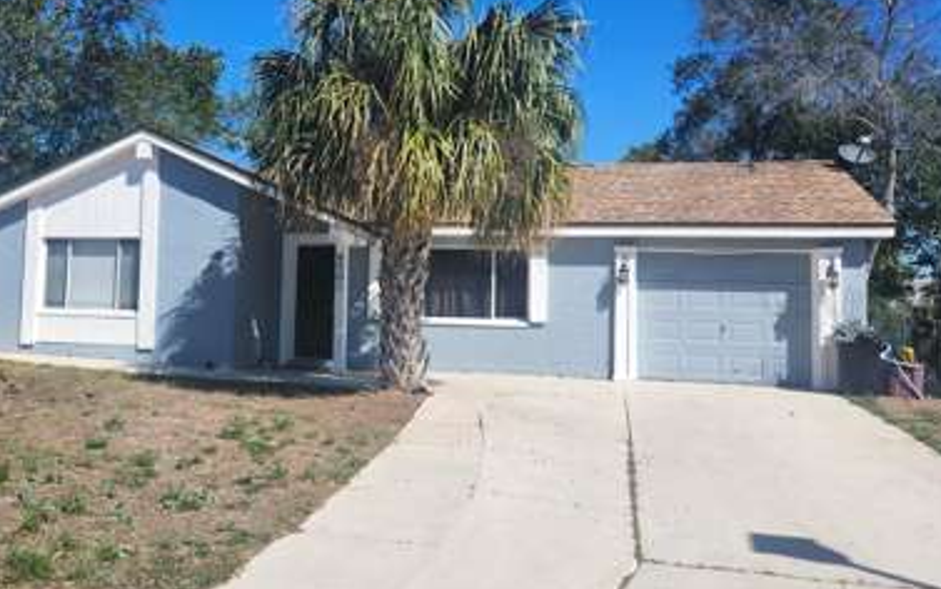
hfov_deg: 61.1
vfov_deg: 40.5
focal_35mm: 31
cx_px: 434
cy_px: 250
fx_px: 795
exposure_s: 1/1889
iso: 25
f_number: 1.8
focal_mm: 5.54
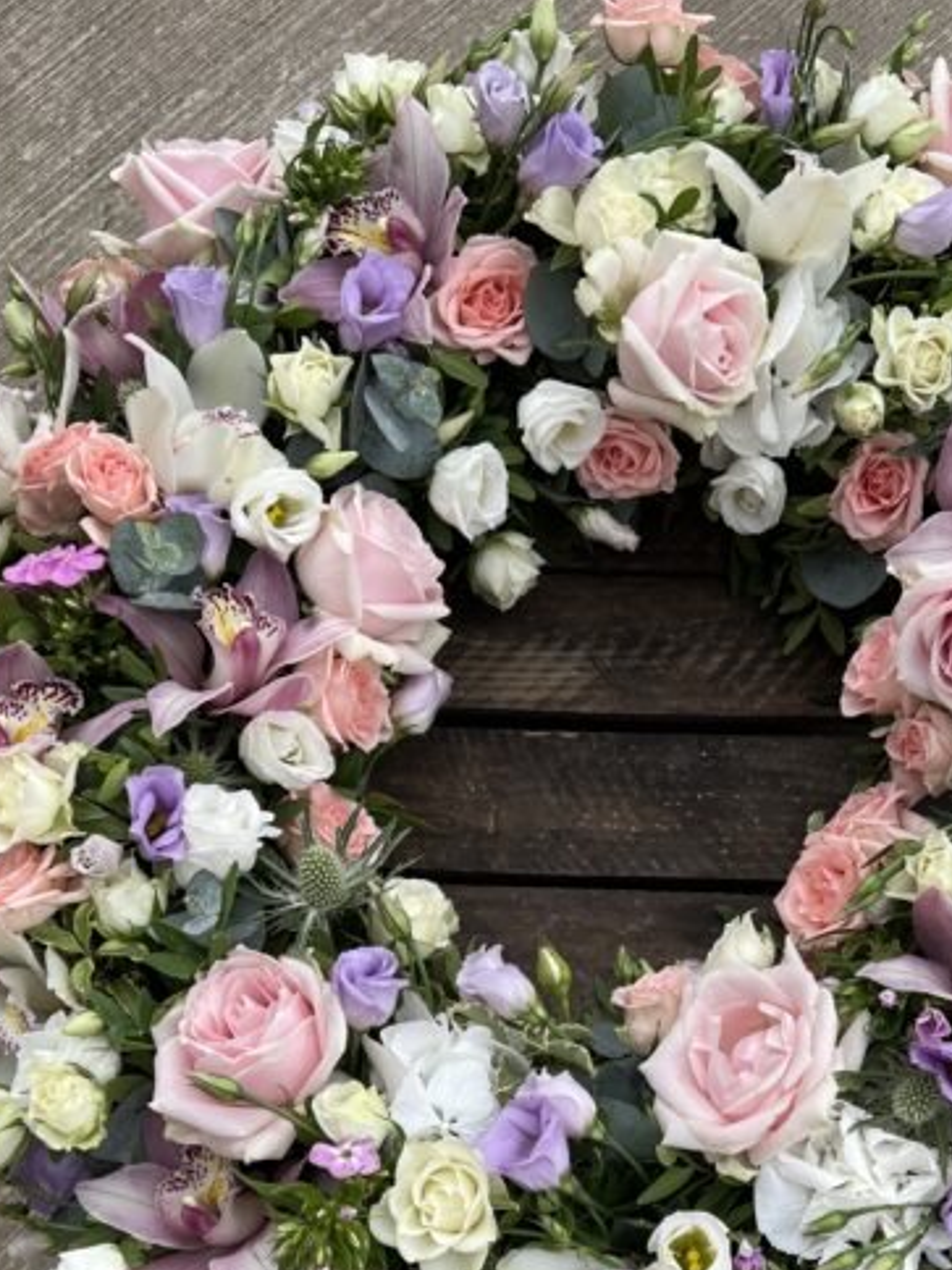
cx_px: 624
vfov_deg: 42.8
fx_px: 1577
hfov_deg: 33.3
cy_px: 911
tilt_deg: -76.9
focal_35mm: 43
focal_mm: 5.7
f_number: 1.5
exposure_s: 1/1280
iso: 50
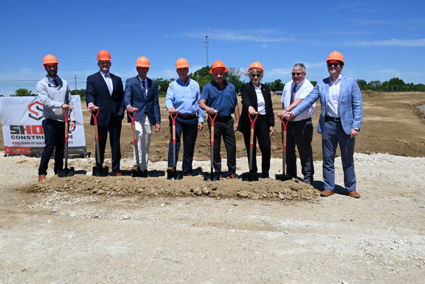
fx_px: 384
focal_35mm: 32
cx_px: 212
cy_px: 142
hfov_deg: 57.9
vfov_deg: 40.6
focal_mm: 32.5
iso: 100
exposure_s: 1/500
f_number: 8
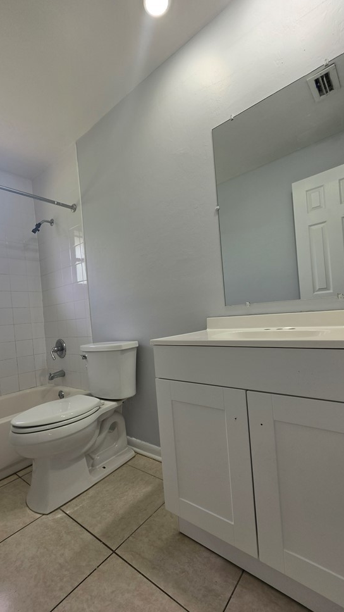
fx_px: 243
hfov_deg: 70.4
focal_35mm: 15
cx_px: 159
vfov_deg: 103.0
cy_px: 309
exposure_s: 1/120
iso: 40
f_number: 1.9
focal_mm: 2.2
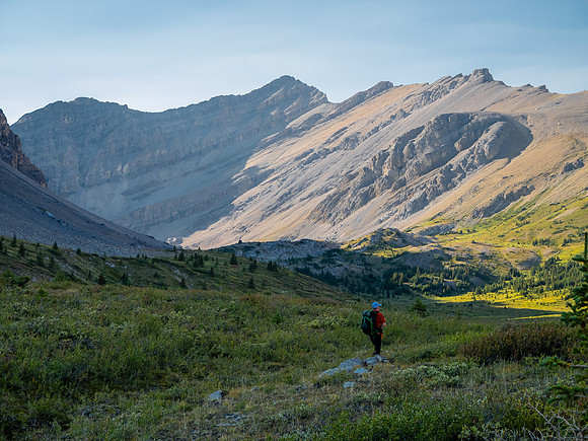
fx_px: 1087
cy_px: 220
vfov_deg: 22.9
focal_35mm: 64
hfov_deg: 30.3
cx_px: 294
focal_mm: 32
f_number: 8
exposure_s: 1/80
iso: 200
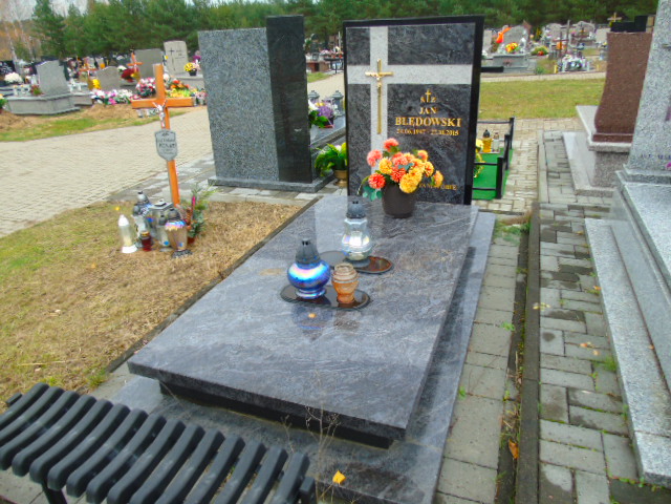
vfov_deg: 54.9
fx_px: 485
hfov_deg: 69.4
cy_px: 252
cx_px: 336
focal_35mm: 25
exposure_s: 1/80
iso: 80
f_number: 3.4
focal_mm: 4.4
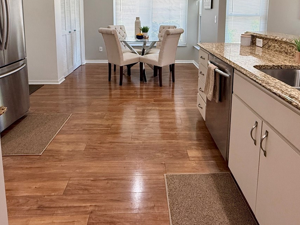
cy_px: 42
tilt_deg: -5.9
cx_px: 157
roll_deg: -0.4
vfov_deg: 49.6
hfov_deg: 67.3
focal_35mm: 26
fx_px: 225
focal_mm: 2.22
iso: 200
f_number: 2.2
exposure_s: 1/120
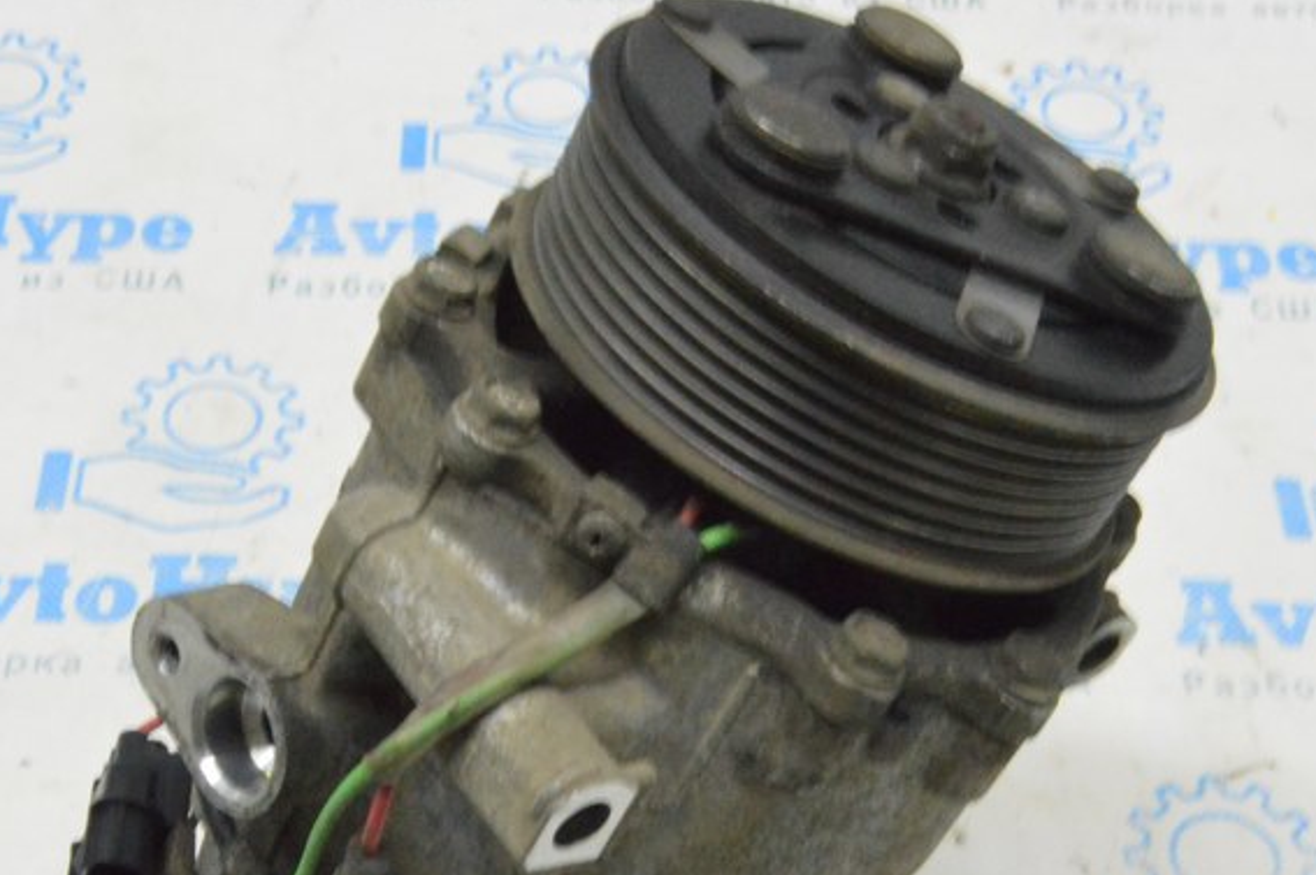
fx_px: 2374
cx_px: 608
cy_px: 670
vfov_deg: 20.7
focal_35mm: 65
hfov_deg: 31.0
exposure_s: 1/15
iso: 6400
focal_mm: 24
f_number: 20
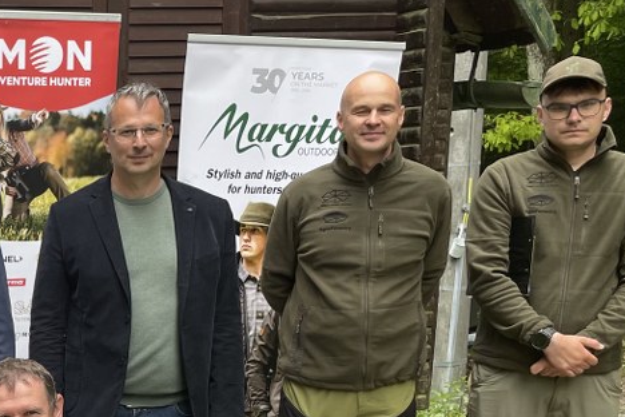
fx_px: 1285
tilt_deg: -12.2
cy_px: 462
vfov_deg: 17.8
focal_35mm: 74
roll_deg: +1.1
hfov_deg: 25.0
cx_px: -103
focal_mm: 4.2
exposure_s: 1/277
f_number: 1.6
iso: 32
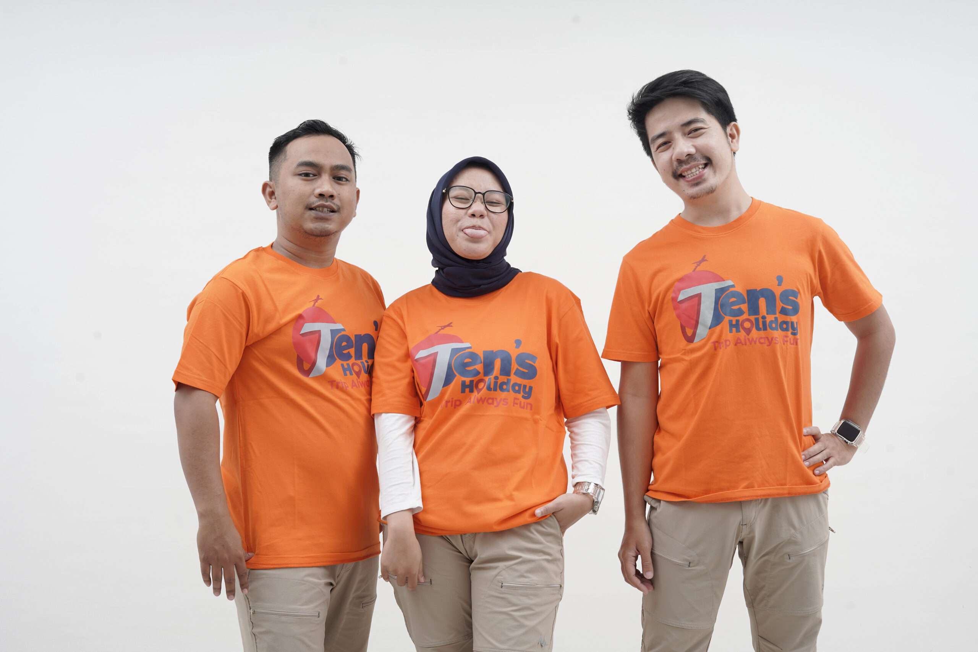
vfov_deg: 27.0
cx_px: 489
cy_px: 326
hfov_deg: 39.6
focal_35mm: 50
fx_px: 1358
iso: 200
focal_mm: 50
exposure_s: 1/160
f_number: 9
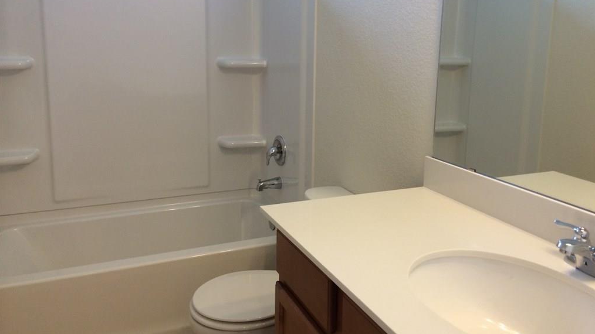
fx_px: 521
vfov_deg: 35.4
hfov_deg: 59.5
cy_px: 124
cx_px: 299
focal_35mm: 33
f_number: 2.2
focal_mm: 4.12
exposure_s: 1/30
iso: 64
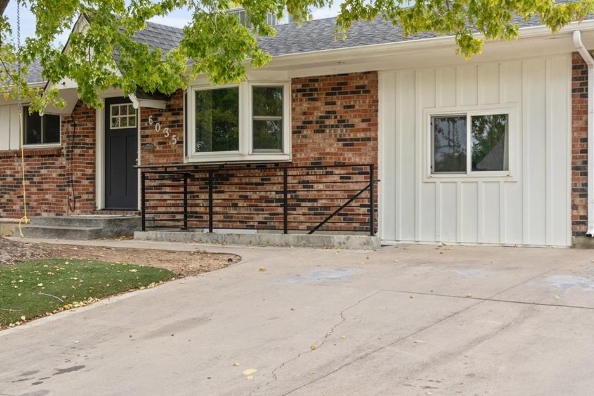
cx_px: 251
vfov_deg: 25.4
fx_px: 874
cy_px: 145
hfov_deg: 37.4
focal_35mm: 53
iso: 400
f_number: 6.3
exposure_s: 1/100
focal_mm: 31
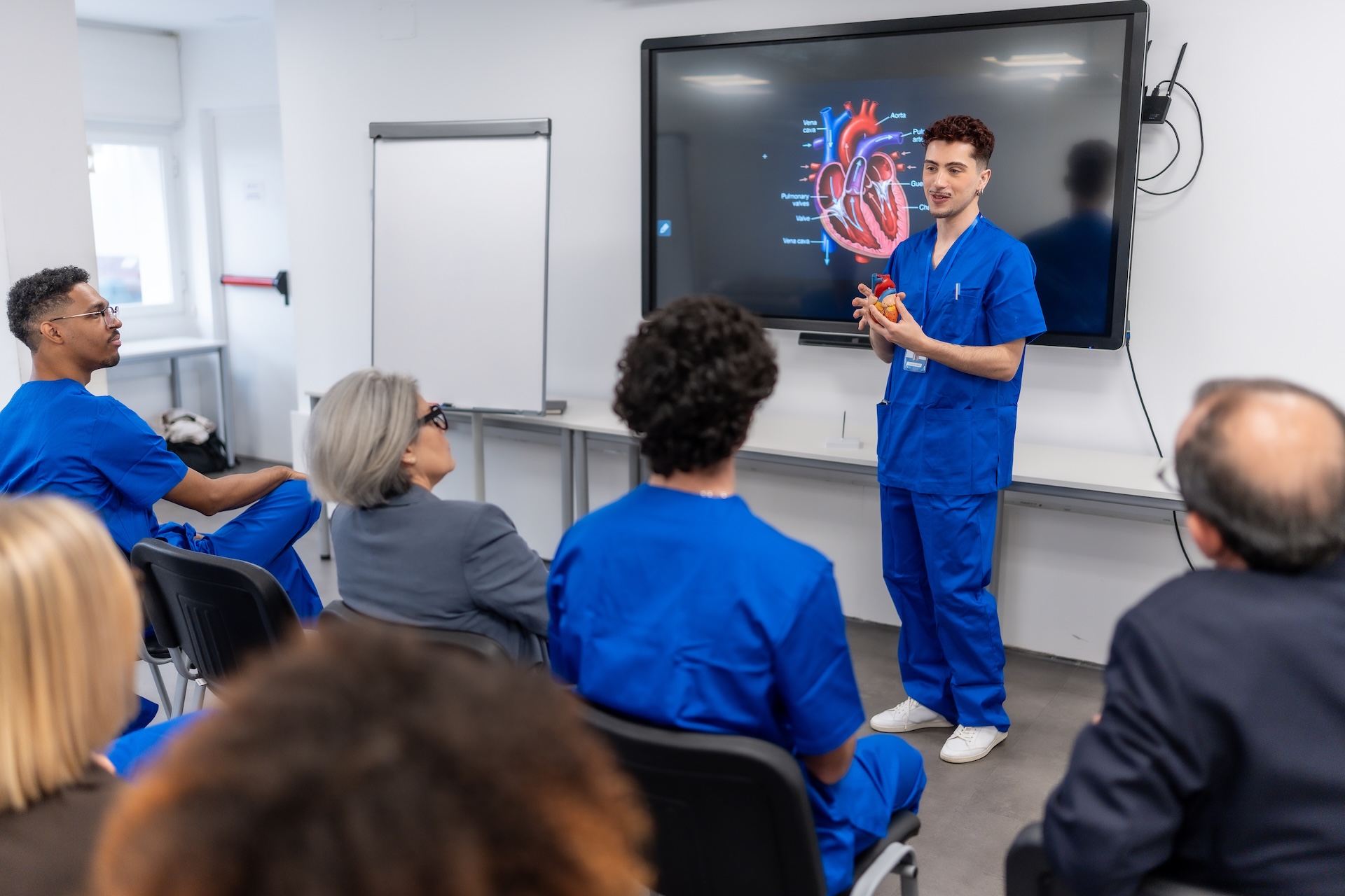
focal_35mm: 35
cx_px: 672
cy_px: 448
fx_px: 1308
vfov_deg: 37.9
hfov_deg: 54.4
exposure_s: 1/250
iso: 250
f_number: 1.4
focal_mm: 35
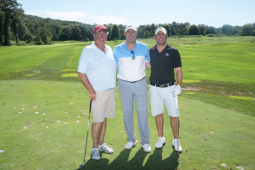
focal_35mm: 38
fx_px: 269
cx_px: 130
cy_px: 84
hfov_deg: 50.7
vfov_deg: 35.1
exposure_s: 1/250
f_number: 18
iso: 800
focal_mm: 37
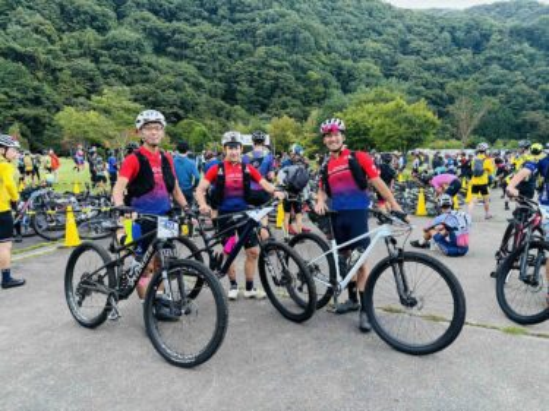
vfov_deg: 53.0
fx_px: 412
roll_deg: +1.4
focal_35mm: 26
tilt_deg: -7.5
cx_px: 274
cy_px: 206
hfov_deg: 67.3
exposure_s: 1/60
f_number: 1.6
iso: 160
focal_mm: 5.96
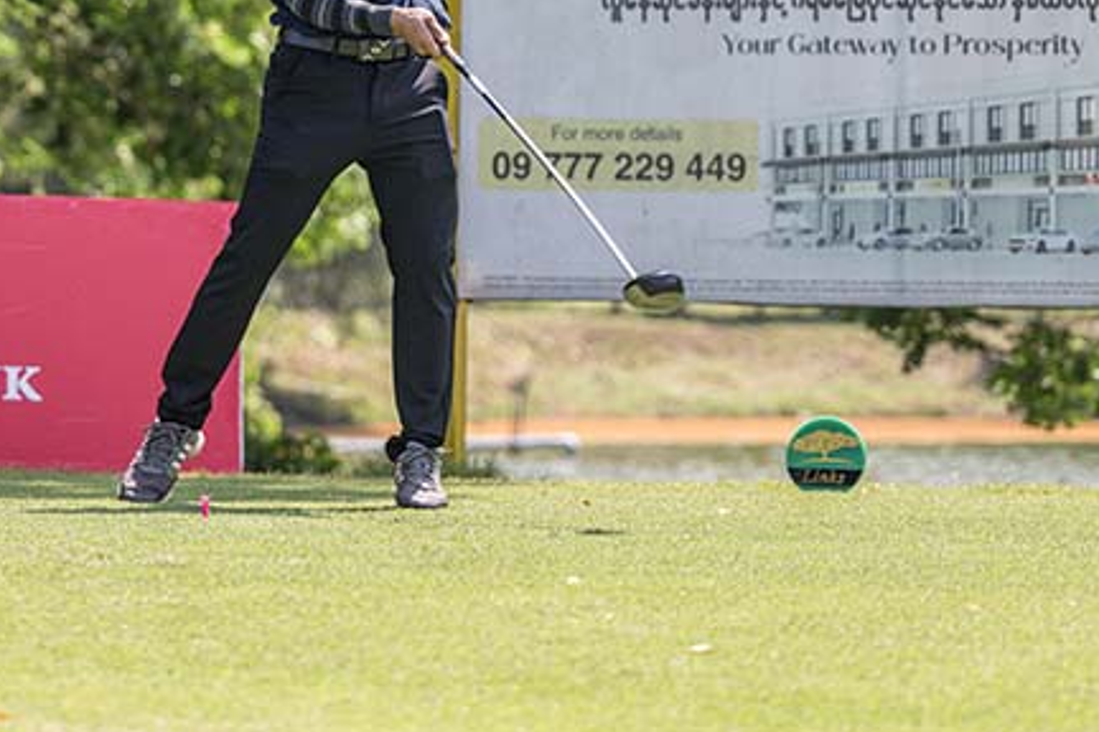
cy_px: -25
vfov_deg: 6.5
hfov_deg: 9.8
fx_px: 6380
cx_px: 188
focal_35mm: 209
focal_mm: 94
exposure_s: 1/3200
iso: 640
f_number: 2.8
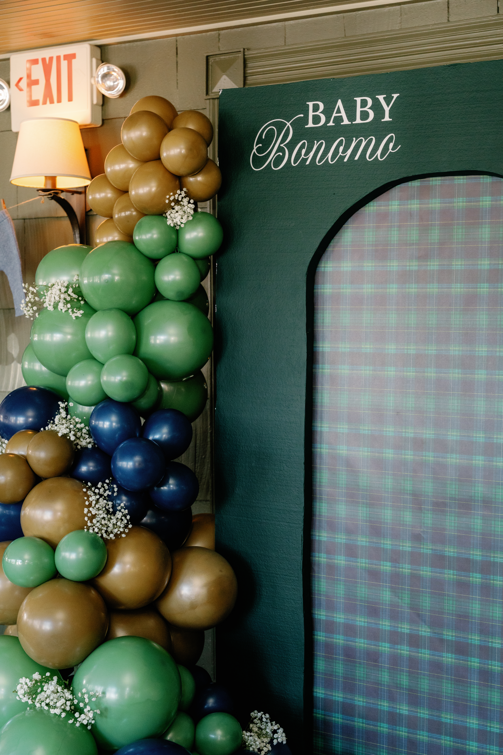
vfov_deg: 41.9
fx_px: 985
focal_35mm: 47
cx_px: 252
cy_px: 378
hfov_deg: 28.6
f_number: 4
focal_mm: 47
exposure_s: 1/200
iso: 2500
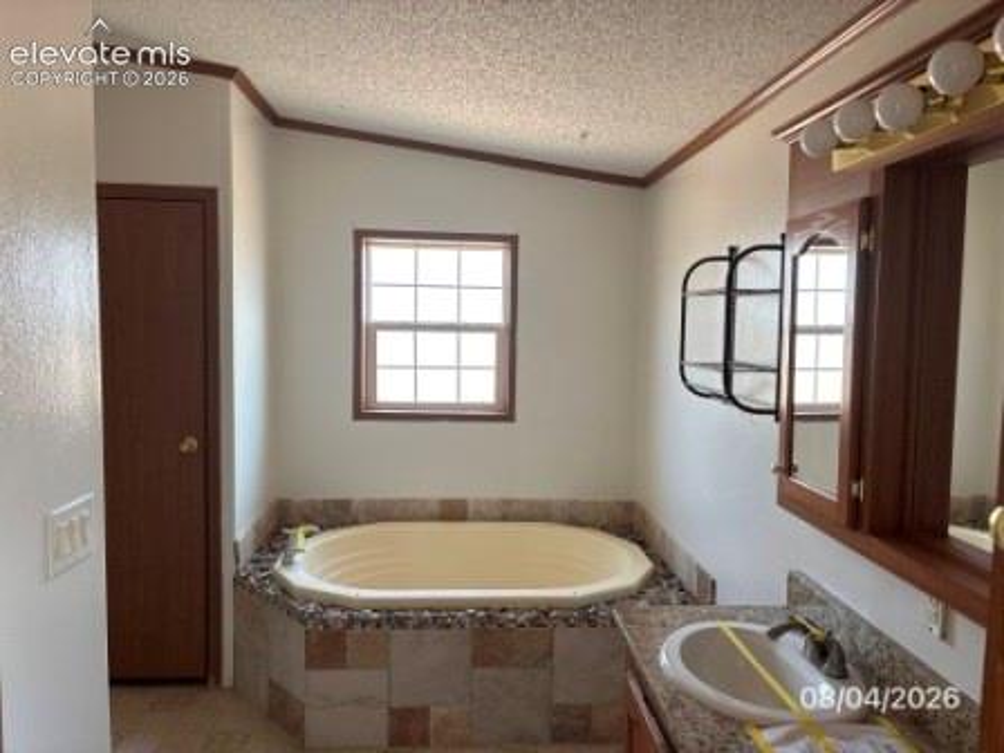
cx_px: 502
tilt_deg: -3.8
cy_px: 376
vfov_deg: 53.1
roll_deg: -1.4
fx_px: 754
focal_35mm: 26
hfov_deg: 67.3
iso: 100
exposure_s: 1/122
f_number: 1.6
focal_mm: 5.96
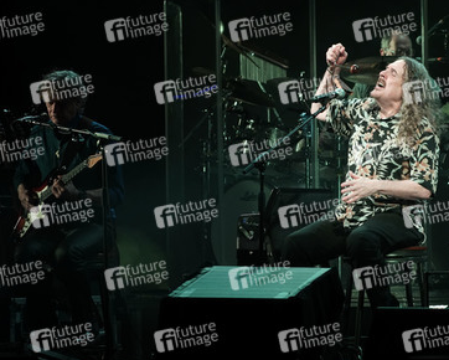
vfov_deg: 6.3
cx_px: 277
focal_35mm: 244
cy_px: 182
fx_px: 3244
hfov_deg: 7.9
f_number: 6.3
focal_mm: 209
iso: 3200
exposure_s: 1/500
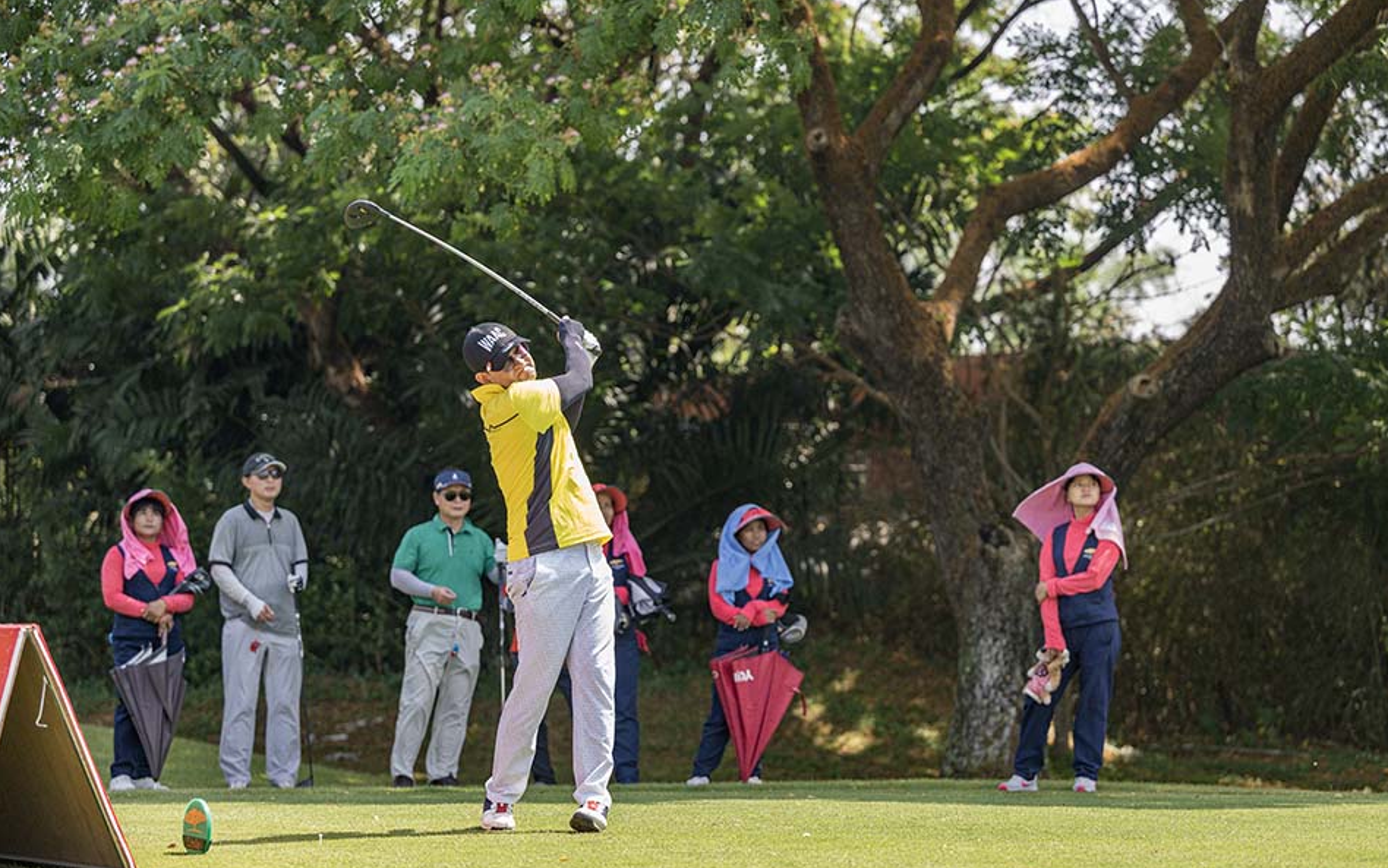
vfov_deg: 13.4
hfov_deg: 21.2
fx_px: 3708
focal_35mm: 98
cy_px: 441
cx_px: 700
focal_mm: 95
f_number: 2.8
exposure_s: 1/3200
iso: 900
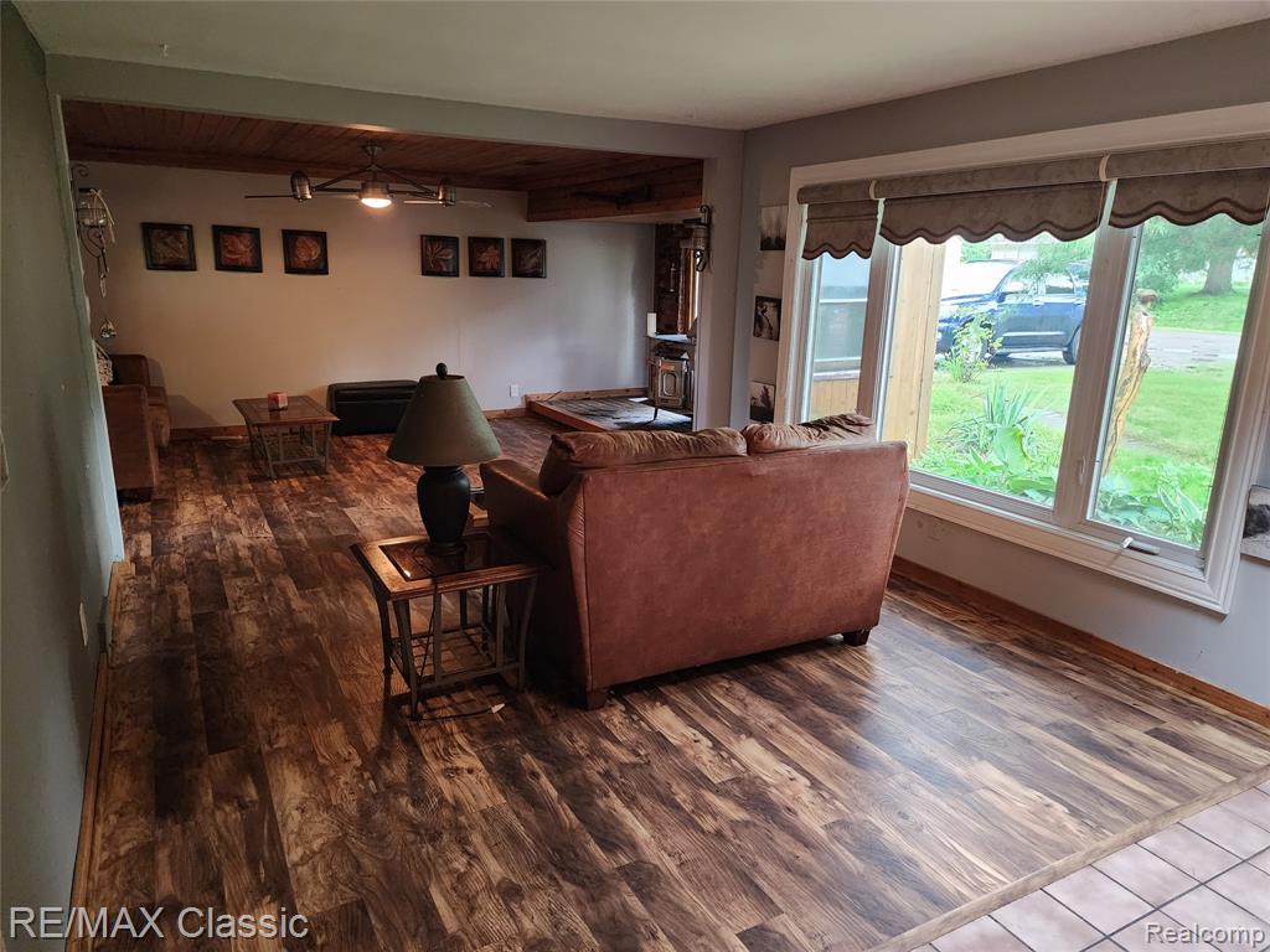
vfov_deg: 58.9
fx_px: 844
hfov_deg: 73.9
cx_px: 635
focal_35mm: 23
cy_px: 476
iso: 1000
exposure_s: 1/120
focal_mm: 6.4
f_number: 1.8
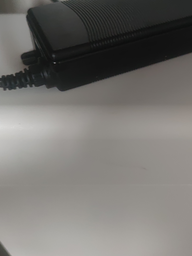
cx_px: 116
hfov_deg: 39.5
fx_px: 266
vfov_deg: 50.7
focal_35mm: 36
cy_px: 92
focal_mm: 6.72
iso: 1102
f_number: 1.69
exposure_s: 1/50
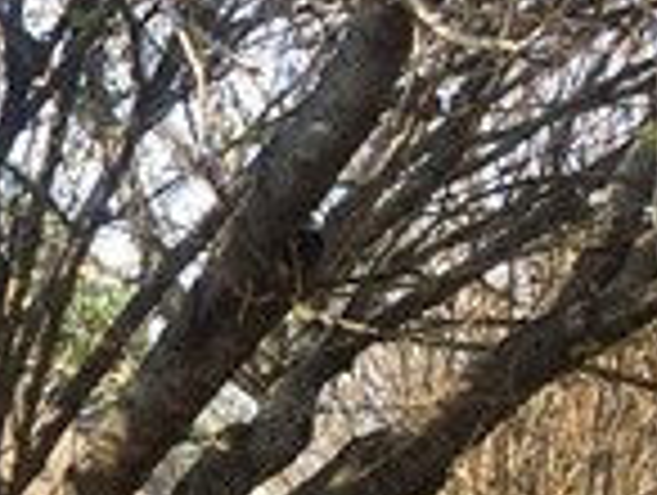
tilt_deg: -0.9
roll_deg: +0.1
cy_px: 1048
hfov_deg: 8.4
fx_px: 3859
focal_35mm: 203
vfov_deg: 7.0
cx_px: -1220
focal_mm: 4.15
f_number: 2.2
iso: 32
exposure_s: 1/466
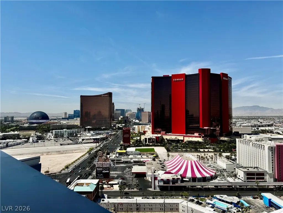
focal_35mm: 24
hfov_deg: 71.6
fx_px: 196
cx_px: 142
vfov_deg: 56.8
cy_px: 106
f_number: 1.78
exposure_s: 1/7092
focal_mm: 6.76
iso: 80
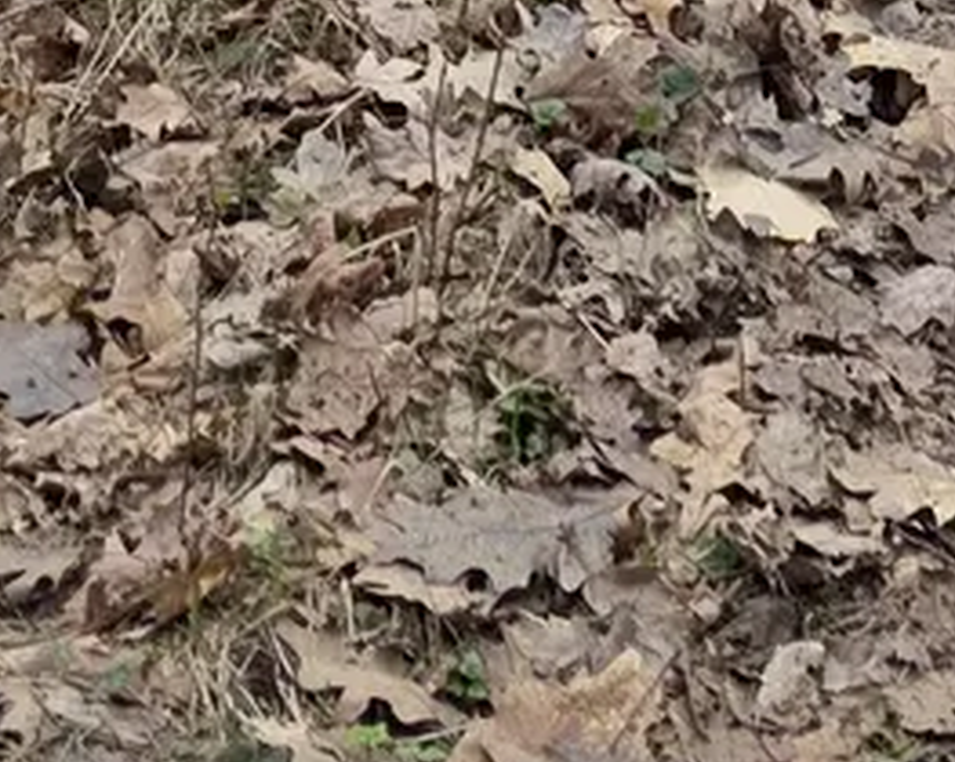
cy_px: -1840
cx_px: 1013
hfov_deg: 11.6
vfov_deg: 7.7
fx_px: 4632
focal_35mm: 164
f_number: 1.7
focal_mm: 6.3
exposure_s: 1/180
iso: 80
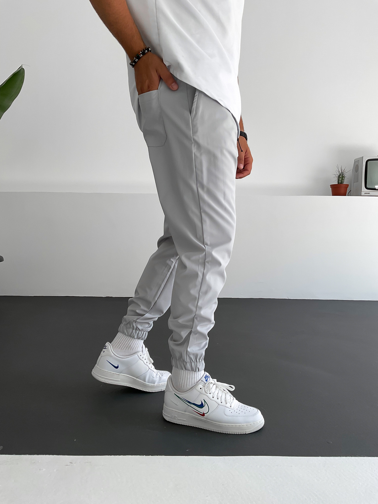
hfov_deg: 48.2
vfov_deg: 61.7
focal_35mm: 29
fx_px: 422
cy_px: 252
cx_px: 189
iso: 16
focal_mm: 3
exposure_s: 1/220
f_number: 1.8
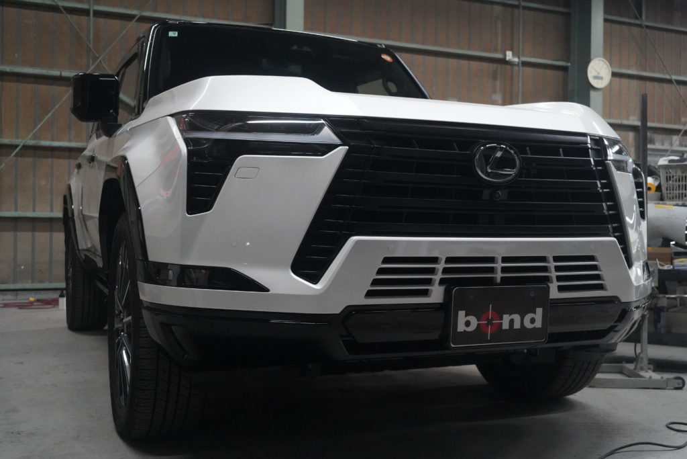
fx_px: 744
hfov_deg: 49.5
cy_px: 230
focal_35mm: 39
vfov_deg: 34.2
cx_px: 344
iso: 10000
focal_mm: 39
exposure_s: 1/160
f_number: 5
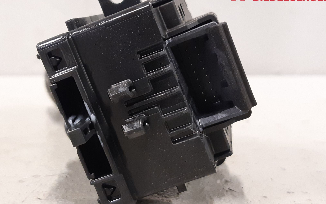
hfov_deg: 66.5
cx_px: 165
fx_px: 249
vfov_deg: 44.5
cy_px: 98
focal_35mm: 28
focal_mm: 3.93
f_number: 1.7
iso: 250
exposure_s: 1/33
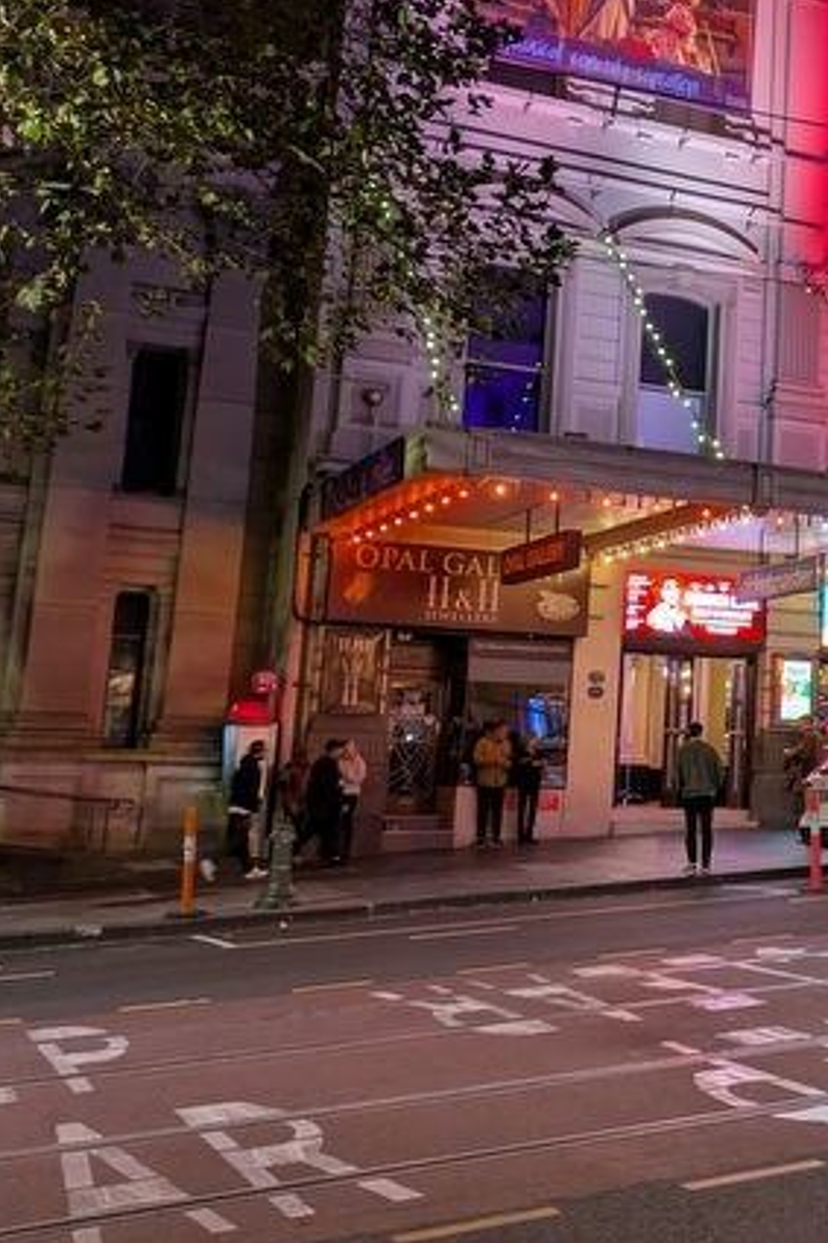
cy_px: 409
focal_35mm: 49
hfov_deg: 25.8
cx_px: 867
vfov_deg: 39.8
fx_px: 1692
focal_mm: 5.43
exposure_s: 1/33.3
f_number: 1.89
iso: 79
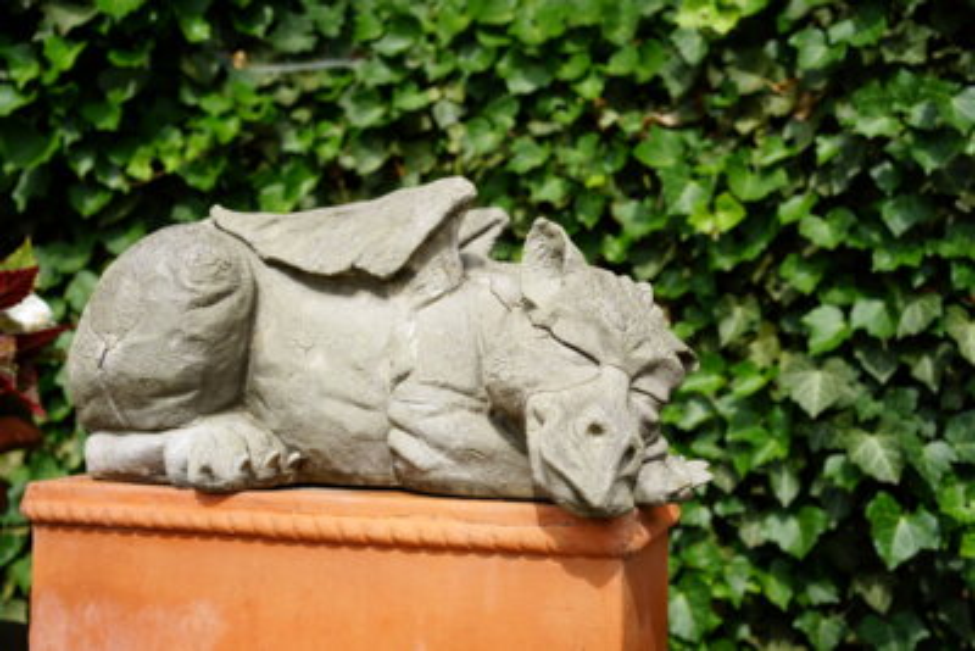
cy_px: 326
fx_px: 948
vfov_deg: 37.9
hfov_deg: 54.4
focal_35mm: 35
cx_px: 488
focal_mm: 35
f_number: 6.3
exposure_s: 1/250
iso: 100
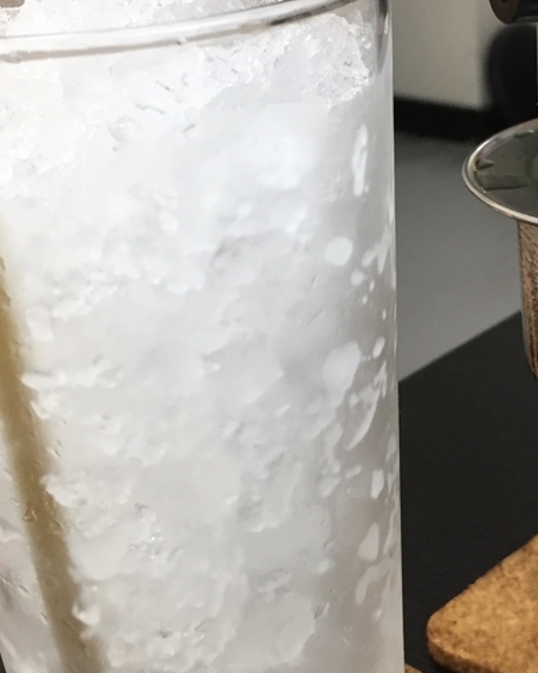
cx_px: 424
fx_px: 1393
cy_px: 327
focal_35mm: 70
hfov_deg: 21.6
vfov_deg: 27.1
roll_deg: +4.4
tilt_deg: -24.7
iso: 50
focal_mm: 4.15
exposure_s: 1/33
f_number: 2.2
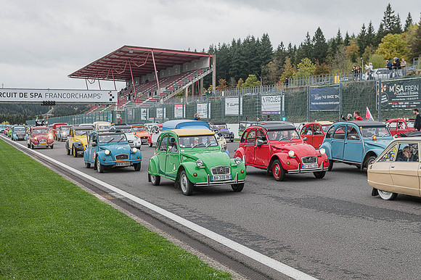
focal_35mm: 50
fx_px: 584
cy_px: 140
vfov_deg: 27.0
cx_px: 210
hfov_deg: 39.6
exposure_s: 1/250
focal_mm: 50
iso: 640
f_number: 5
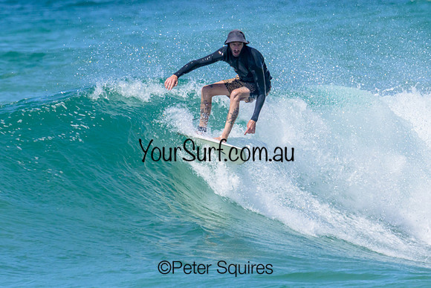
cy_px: 110
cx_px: 247
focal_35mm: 1087
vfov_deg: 1.3
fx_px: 13014
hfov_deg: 1.9
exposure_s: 1/2000
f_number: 16
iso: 1250
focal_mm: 800
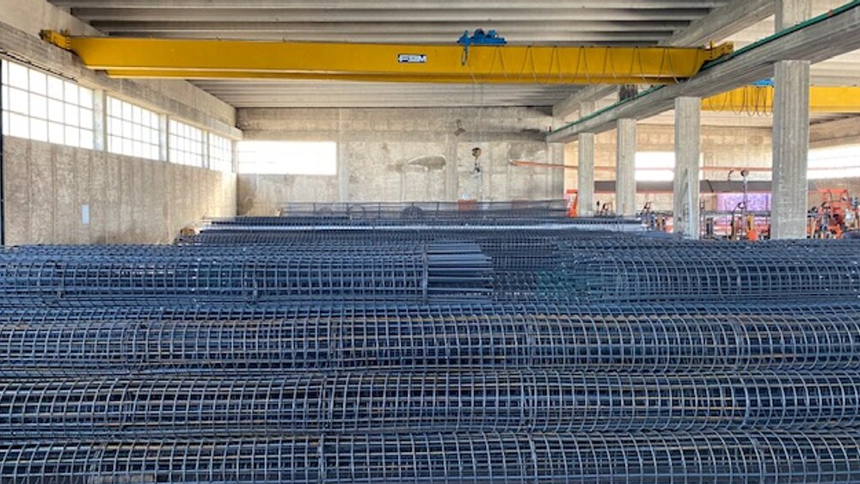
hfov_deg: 66.1
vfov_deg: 40.2
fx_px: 661
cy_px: 225
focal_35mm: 29
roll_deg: +0.0
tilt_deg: -1.4
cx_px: 433
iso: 200
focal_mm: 4.25
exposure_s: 1/60
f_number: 1.8
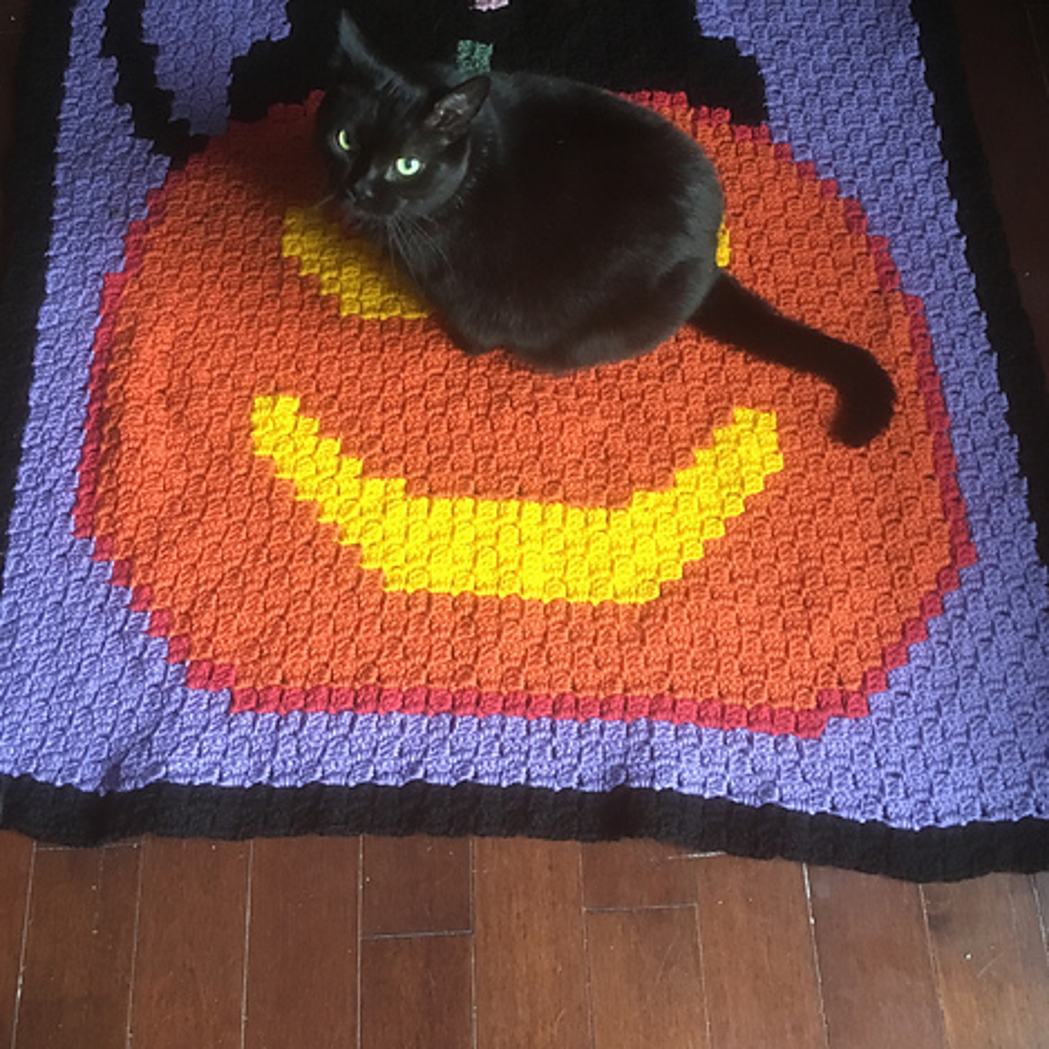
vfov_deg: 46.4
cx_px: 528
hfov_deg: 47.2
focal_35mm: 35
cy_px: 336
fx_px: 1200
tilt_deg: -63.8
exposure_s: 1/30
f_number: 2.2
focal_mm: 4.15
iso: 200
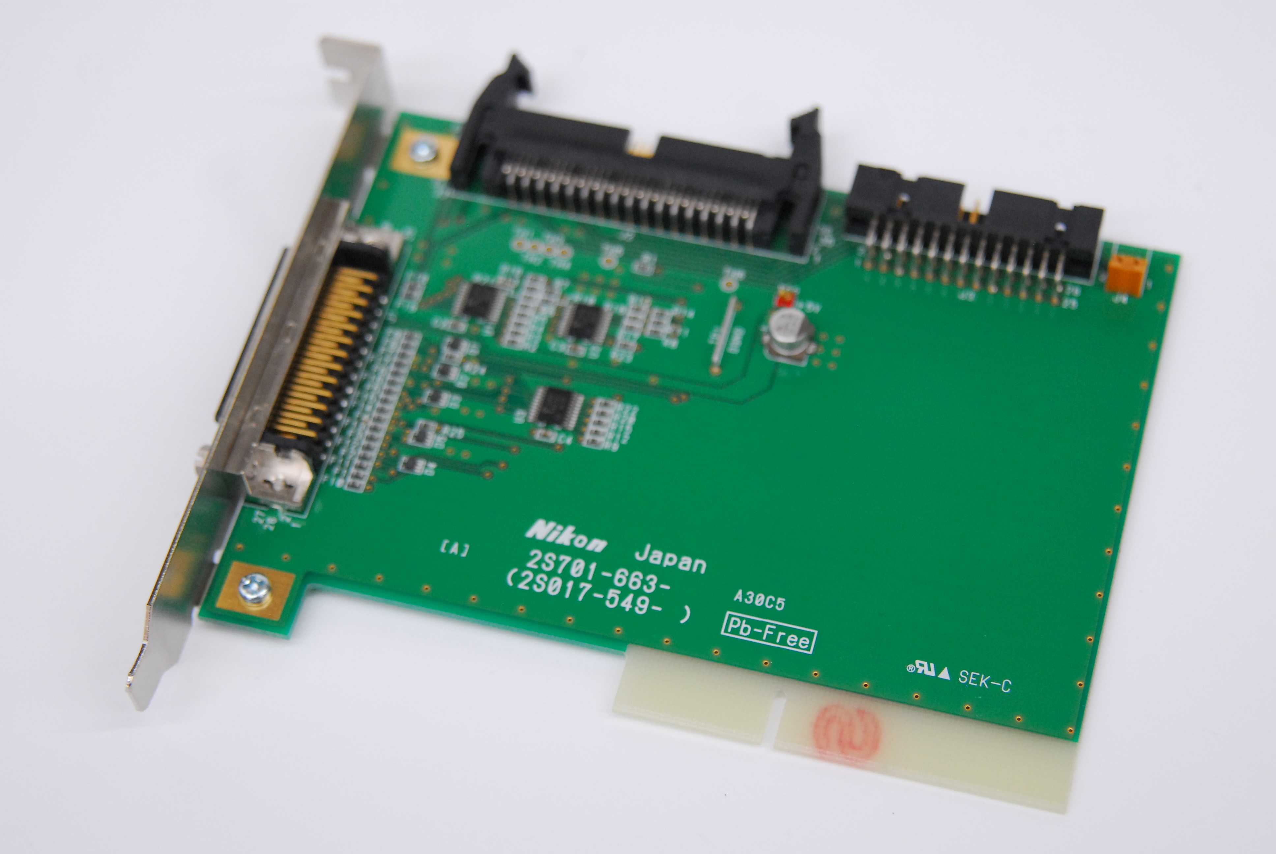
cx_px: 638
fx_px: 2768
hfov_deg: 26.0
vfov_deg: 17.5
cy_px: 427
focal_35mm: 78
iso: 800
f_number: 3.8
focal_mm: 52
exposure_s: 1/160
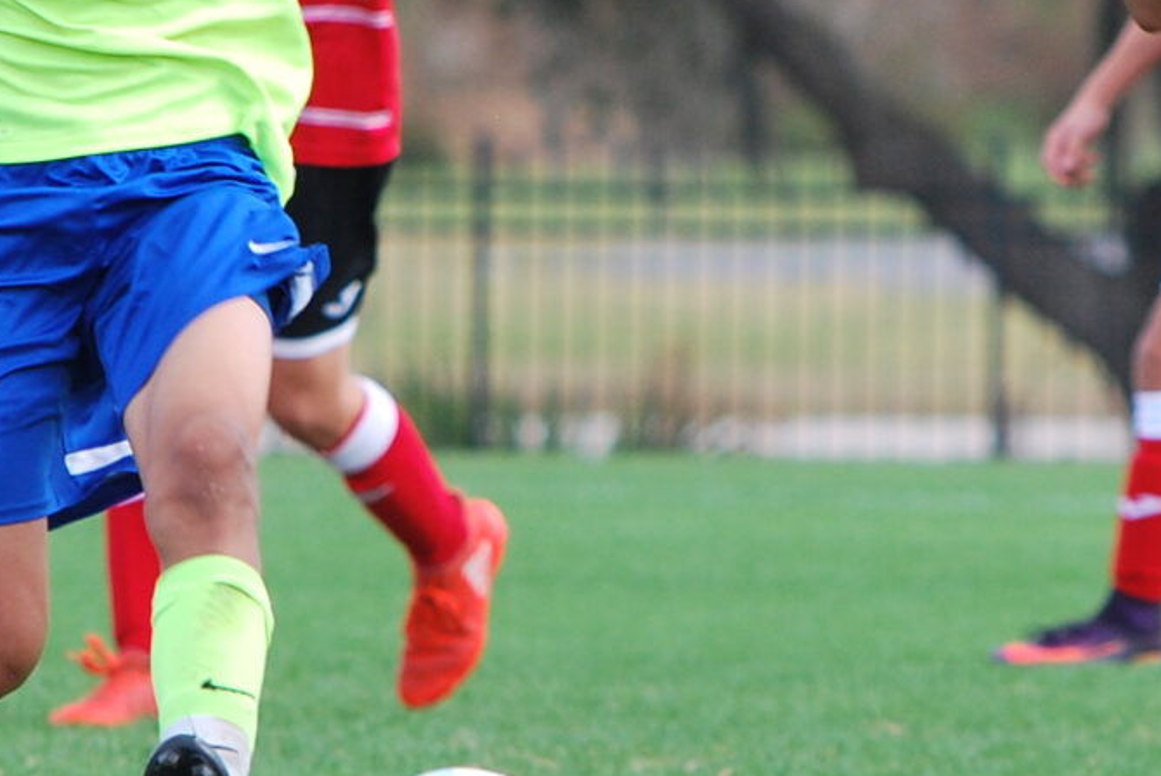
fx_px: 37022
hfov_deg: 1.8
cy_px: 338
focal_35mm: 1147
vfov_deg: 1.2
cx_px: 515
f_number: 5.3
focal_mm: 200
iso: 250
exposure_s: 1/500
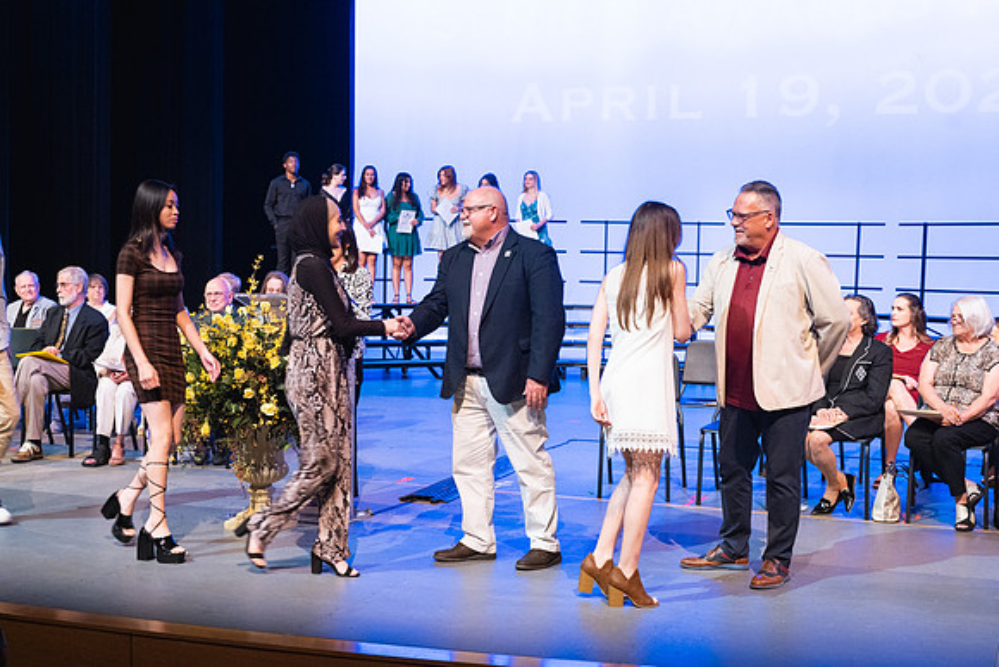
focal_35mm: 50
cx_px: 500
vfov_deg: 27.0
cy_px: 334
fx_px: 1388
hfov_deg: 39.6
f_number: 5.6
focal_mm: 50
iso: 3200
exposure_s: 1/100
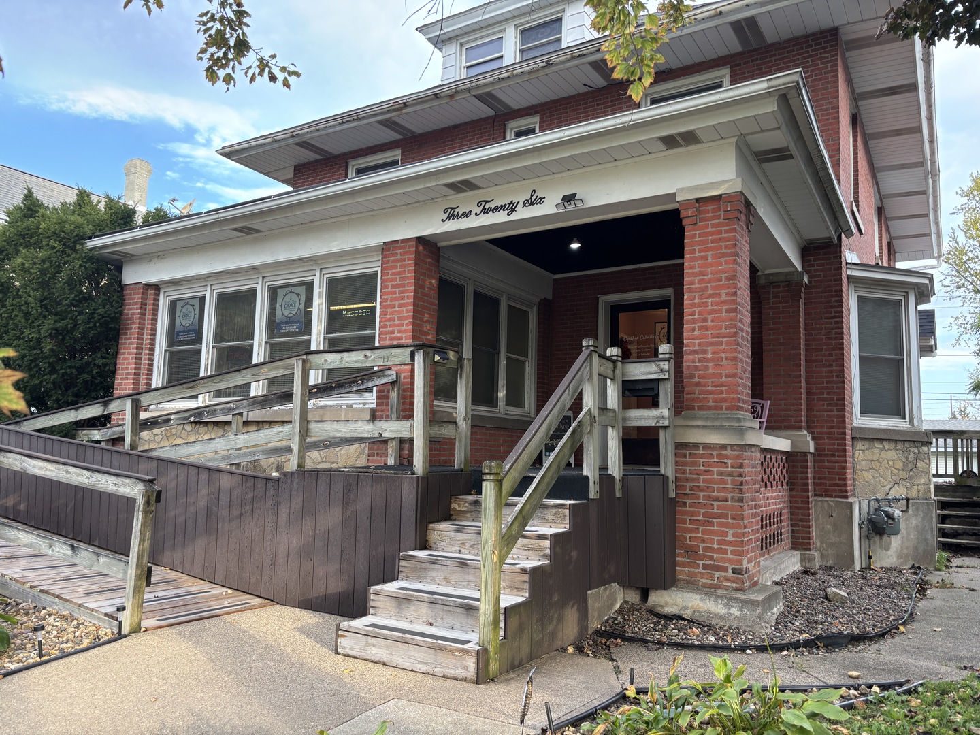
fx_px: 736
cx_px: 490
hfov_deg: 67.3
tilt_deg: +6.8
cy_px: 368
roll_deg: -1.4
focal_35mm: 26
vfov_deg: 53.1
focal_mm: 5.96
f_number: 1.6
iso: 50
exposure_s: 1/121
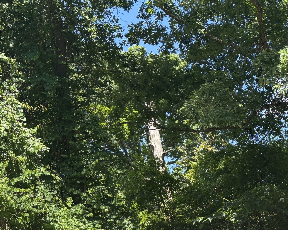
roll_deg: +7.7
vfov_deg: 24.8
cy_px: 219
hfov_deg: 28.6
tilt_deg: +8.5
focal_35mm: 59
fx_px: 503
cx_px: 326
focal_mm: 5.96
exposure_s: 1/675
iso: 50
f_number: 1.6
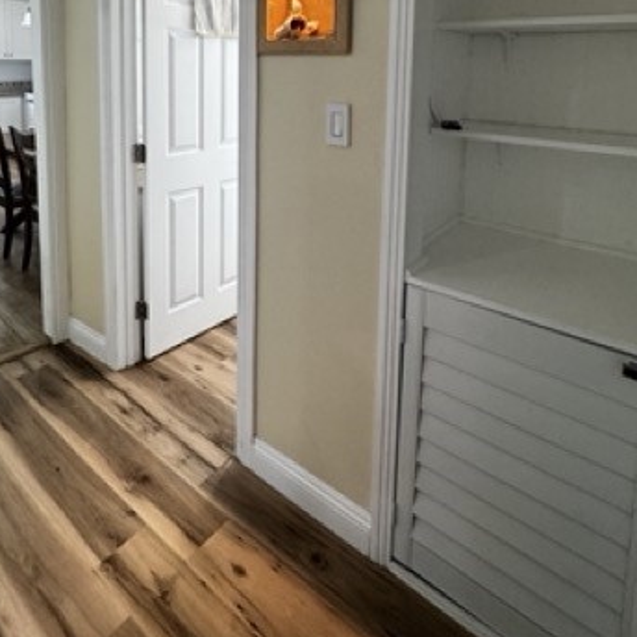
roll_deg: -0.7
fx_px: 479
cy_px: 119
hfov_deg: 67.1
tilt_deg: -6.0
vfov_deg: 61.2
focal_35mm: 23
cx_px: 283
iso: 160
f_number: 2.2
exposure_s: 1/120
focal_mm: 2.22
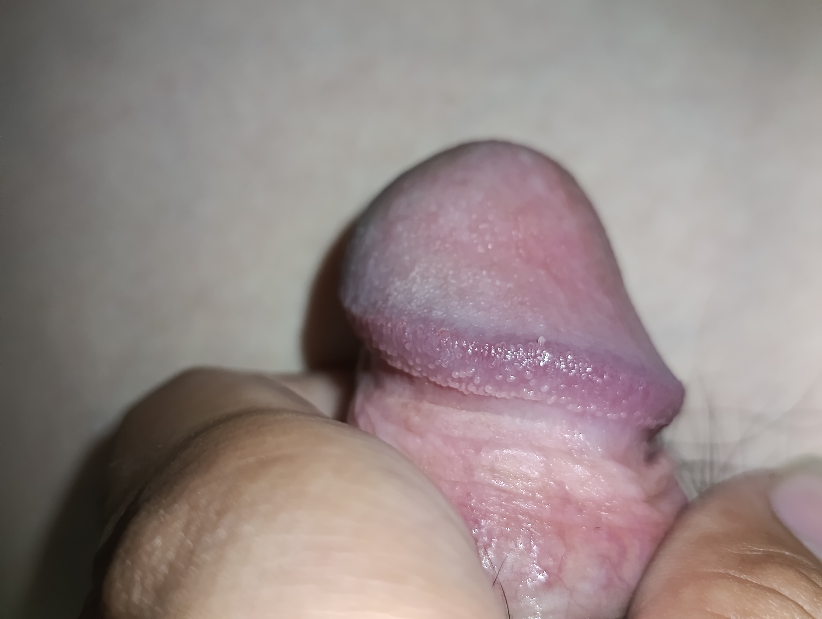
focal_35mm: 46
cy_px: 310
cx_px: 411
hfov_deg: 41.2
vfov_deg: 31.6
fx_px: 1094
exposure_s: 1/100
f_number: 1.7
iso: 800
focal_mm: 6.11
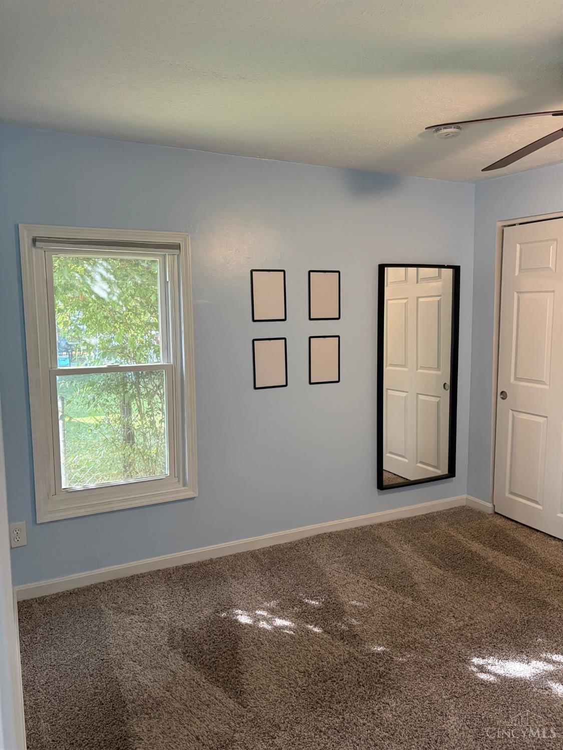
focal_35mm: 26
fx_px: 564
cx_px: 282
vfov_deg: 67.3
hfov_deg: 53.1
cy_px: 375
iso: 250
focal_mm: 5.96
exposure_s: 1/60
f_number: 1.6
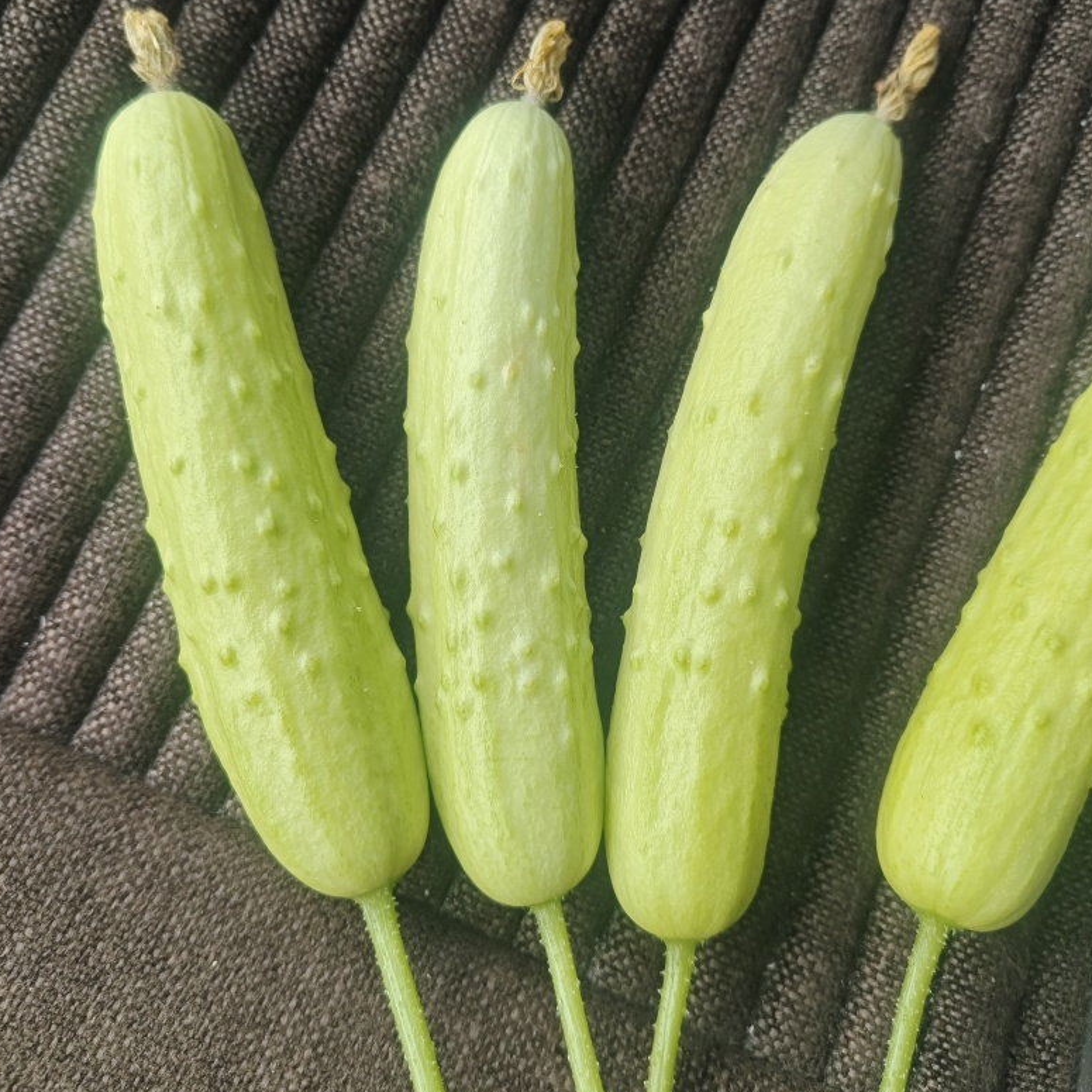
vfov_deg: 57.2
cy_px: 501
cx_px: 534
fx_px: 999
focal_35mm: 28
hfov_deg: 57.3
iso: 166
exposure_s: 1/100
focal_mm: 5.56
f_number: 1.88
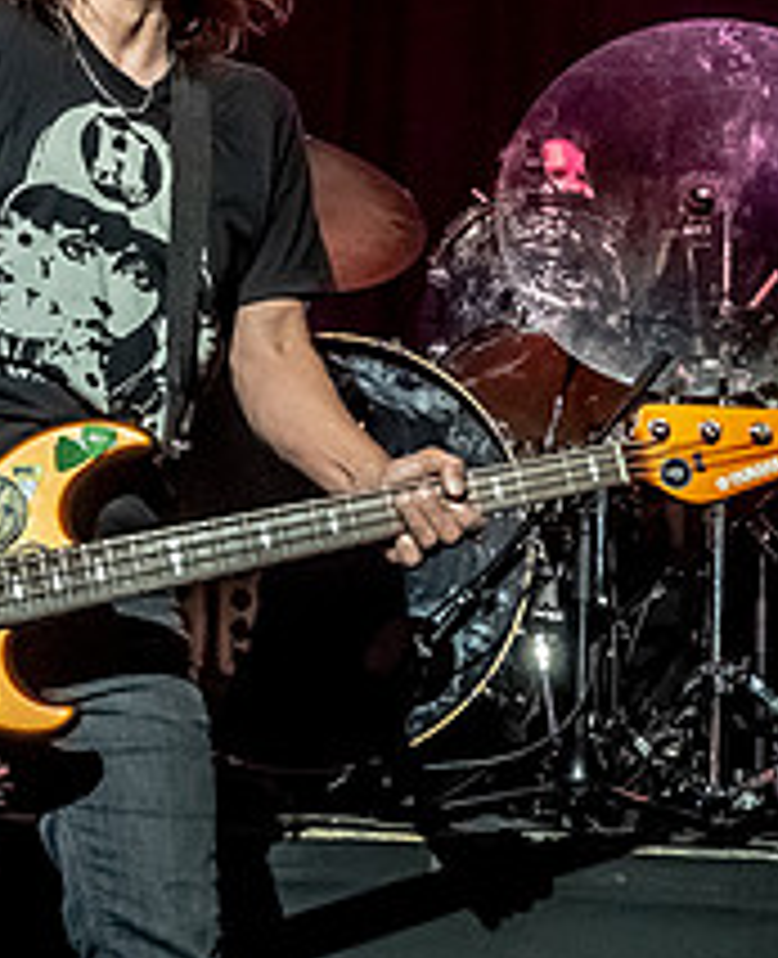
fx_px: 2196
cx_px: 283
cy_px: 400
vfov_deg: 24.6
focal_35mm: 77
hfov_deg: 20.0
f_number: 3.5
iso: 1600
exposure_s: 1/250
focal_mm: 13
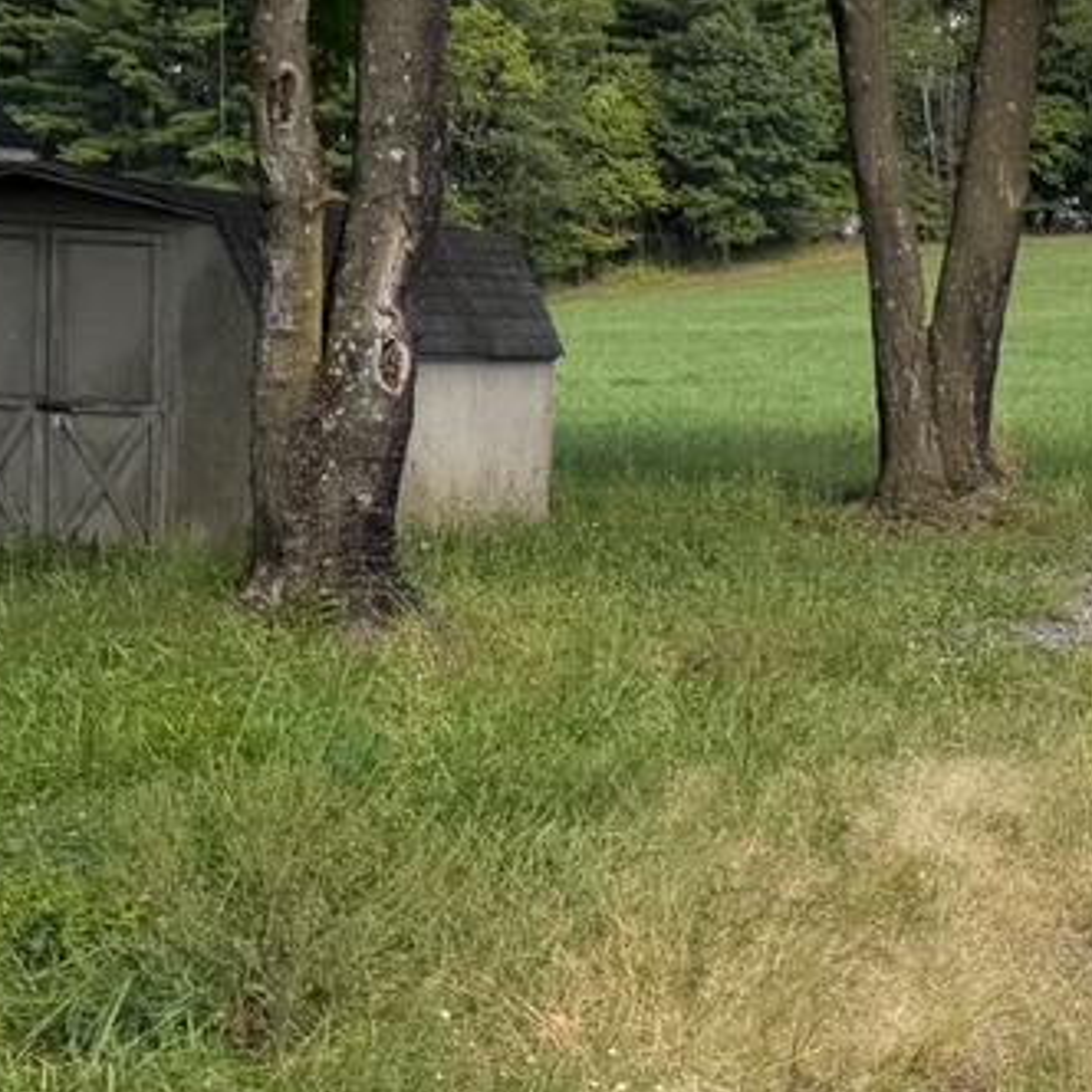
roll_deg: -0.4
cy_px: 510
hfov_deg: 15.9
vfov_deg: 18.9
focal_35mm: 92
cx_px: 2003
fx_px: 3284
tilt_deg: -1.0
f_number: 1.78
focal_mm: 6.76
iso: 80
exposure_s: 1/2703
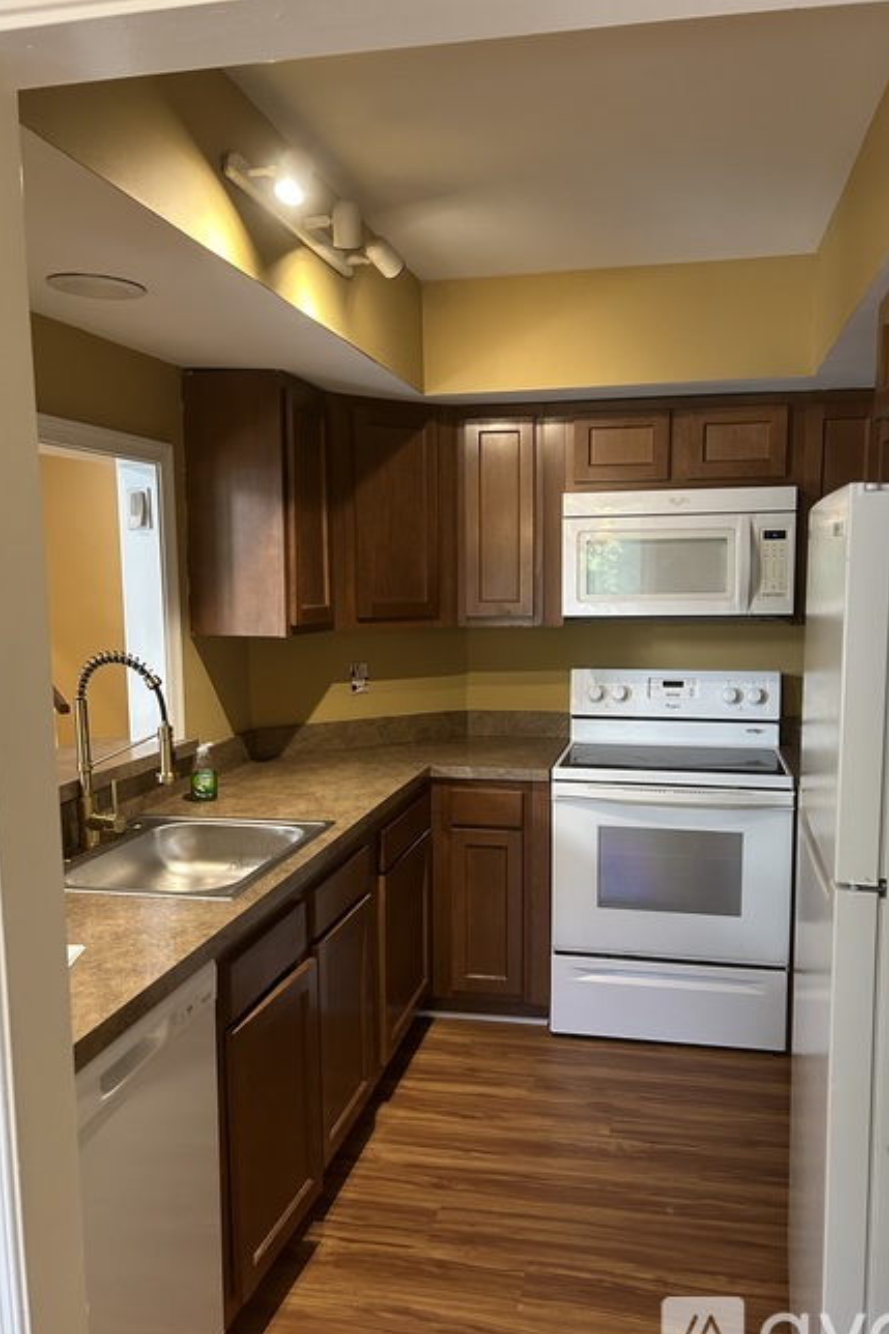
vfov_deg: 65.5
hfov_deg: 46.3
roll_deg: -0.3
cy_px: 689
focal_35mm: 28
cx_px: 479
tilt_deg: -7.0
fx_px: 1038
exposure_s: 1/60
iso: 250
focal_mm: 5.7
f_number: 1.5
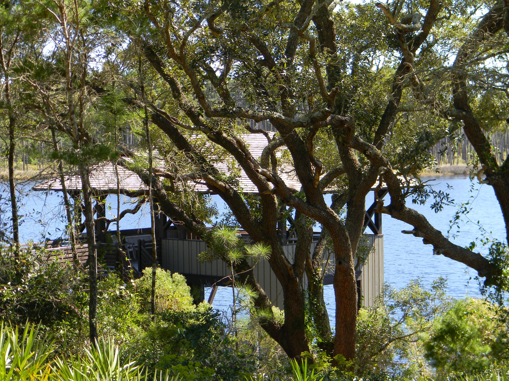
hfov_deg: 23.6
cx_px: 254
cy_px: 190
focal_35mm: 83
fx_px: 1220
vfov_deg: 17.8
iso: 80
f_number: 4.5
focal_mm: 15.1
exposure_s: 1/166
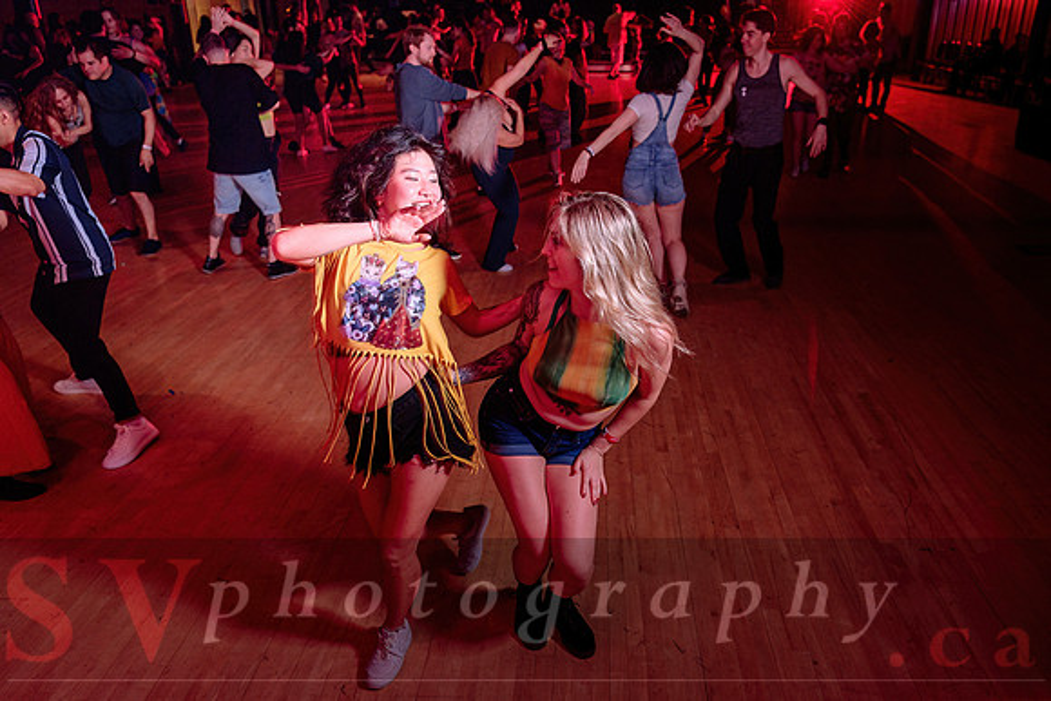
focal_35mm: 28
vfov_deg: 45.9
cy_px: 357
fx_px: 828
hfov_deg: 64.7
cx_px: 568
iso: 1000
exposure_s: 1/60
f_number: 3.2
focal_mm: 26
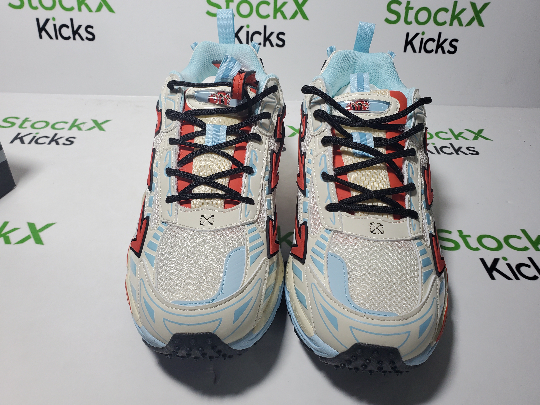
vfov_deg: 51.3
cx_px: 273
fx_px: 421
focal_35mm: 27
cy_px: 197
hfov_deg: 65.3
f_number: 2.4
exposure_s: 1/234
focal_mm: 4.3
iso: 50
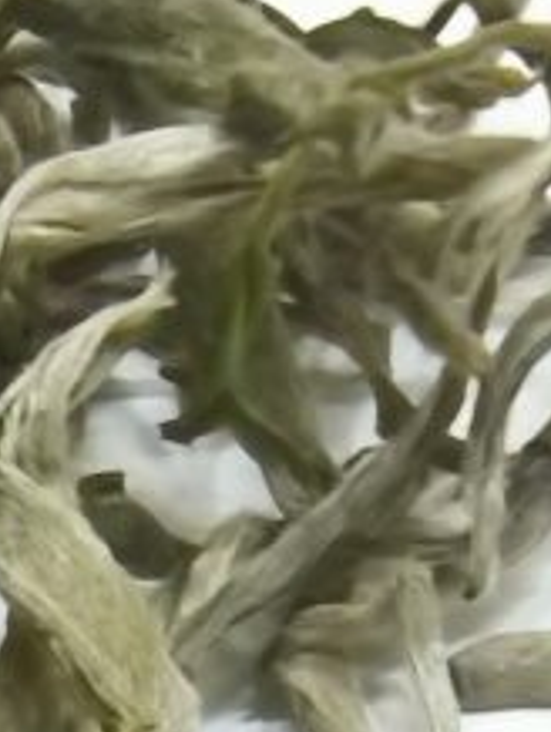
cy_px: 1341
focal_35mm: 127
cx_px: -571
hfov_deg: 10.7
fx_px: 2690
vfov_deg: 13.7
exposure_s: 1/25
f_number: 2.2
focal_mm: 2.26
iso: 500
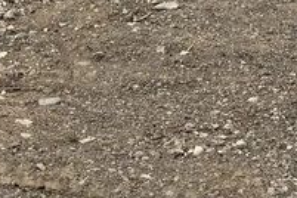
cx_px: 96
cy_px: -340
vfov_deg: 9.2
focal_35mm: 127
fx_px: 1048
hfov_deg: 16.1
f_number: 1.78
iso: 80
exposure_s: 1/3413
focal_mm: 6.76
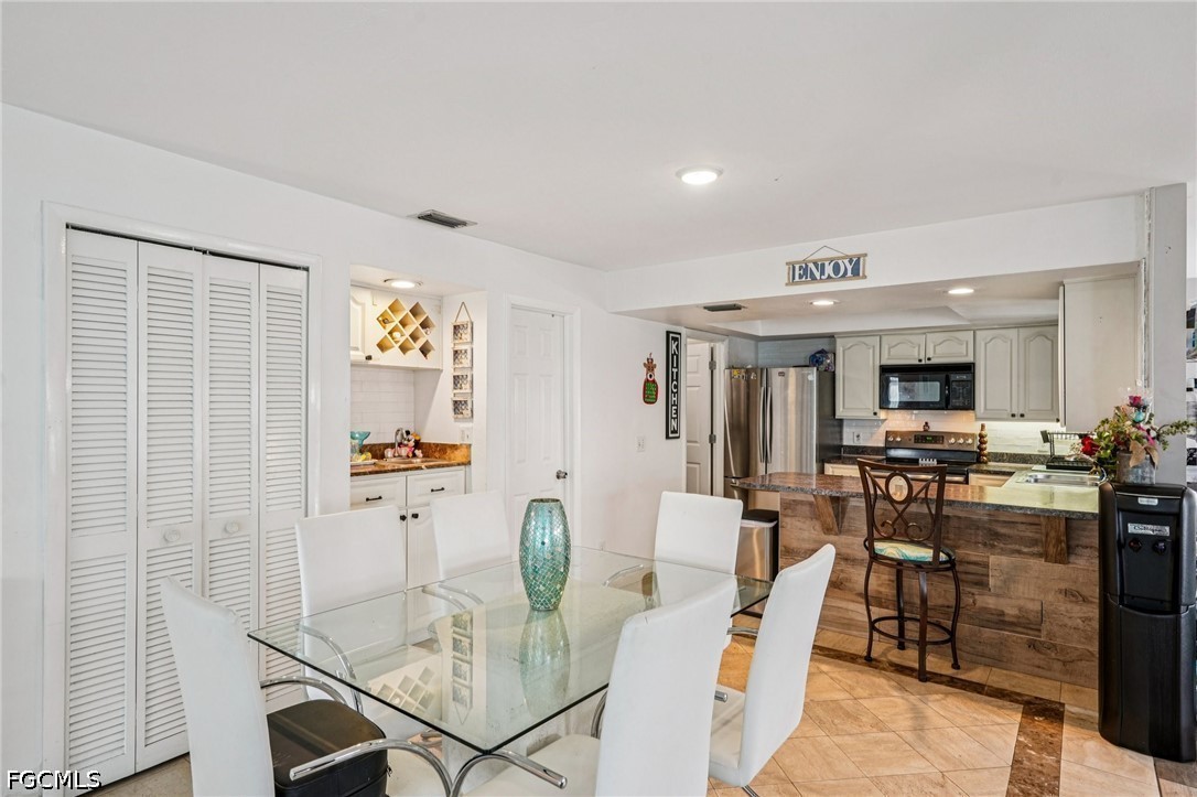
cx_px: 598
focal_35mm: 20
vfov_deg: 63.2
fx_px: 648
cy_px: 398
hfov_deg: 85.4
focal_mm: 19.5
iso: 400
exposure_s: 1/13
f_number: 8
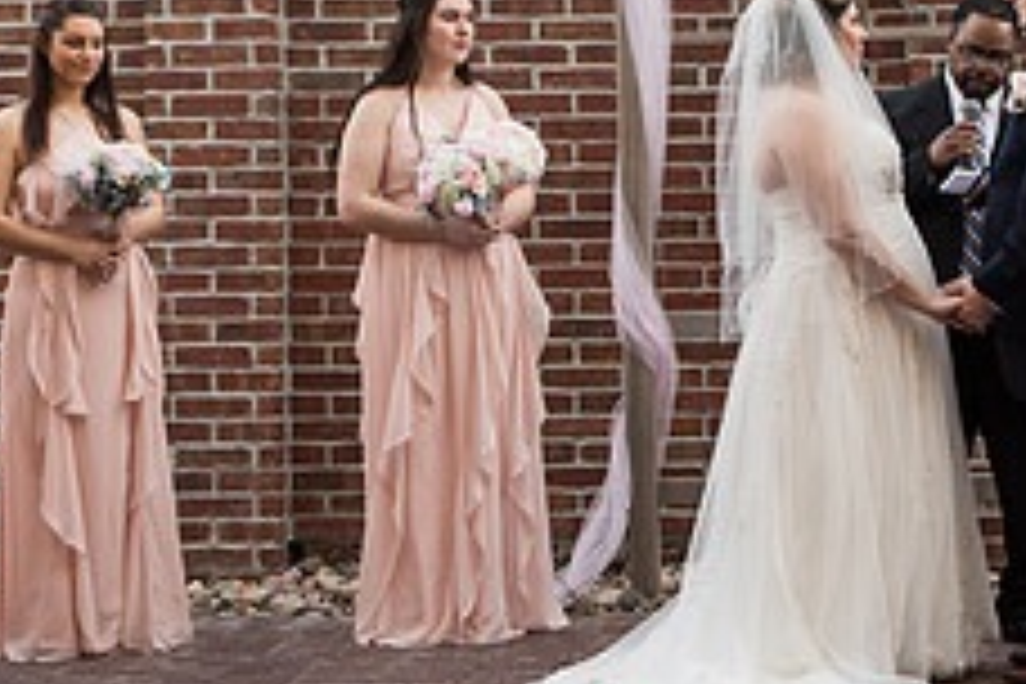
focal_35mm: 119
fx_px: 3391
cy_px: 305
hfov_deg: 17.0
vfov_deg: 11.5
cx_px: 847
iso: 125
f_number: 3.5
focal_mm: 40
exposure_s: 1/200
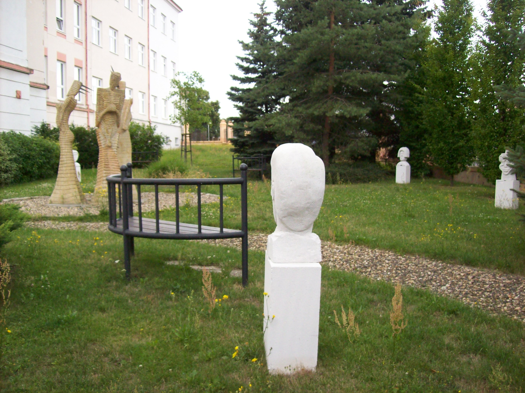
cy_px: 196
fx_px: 546
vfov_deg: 39.6
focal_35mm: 36
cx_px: 262
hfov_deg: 51.4
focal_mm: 6
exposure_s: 1/423
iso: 200
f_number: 2.7
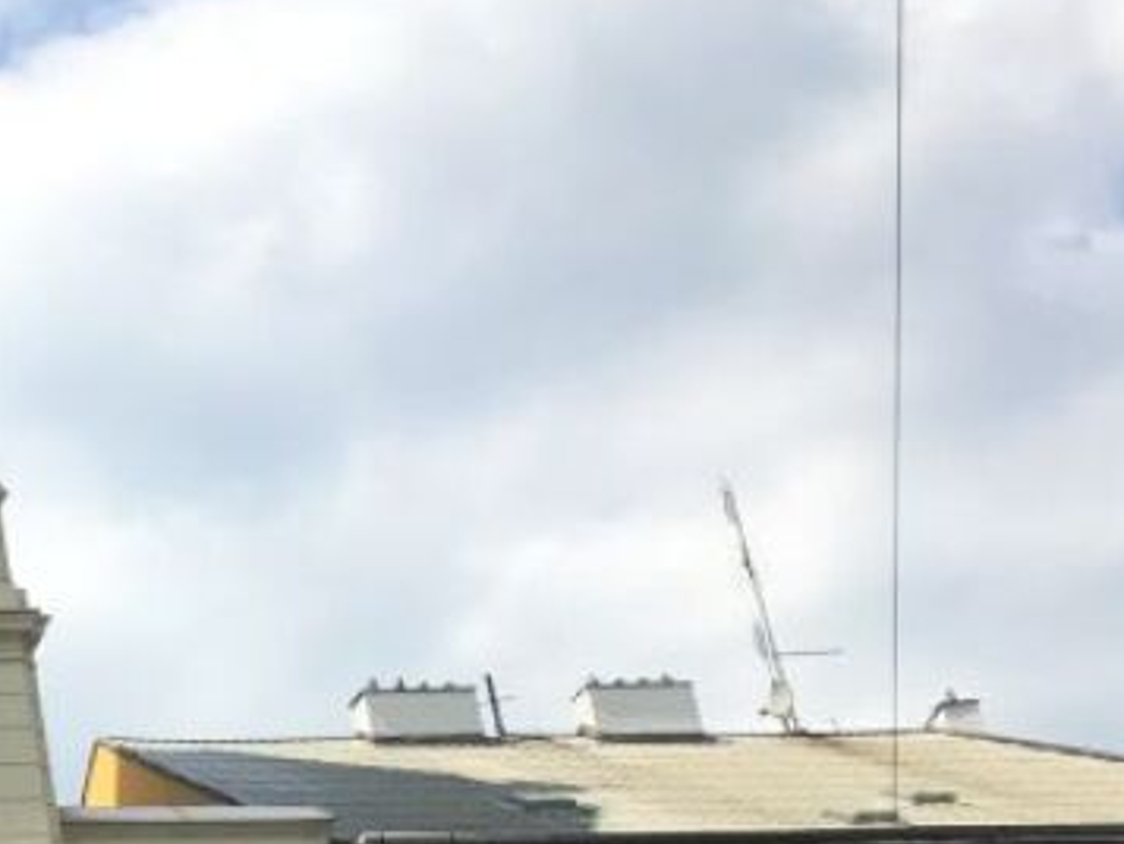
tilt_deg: +24.5
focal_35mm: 94
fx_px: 3053
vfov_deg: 15.5
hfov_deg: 17.8
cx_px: -734
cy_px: 825
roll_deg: +3.2
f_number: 1.8
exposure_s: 1/3546
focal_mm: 3.99
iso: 20
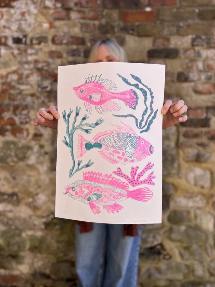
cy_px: 144
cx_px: 108
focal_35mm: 26
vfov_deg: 67.3
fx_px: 215
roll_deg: -0.7
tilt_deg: -2.8
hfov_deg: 53.1
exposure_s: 1/1361
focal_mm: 5.7
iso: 50
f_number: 1.5
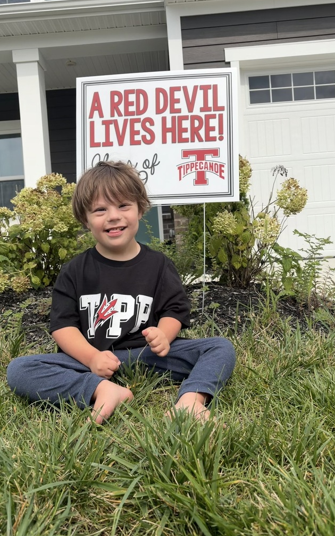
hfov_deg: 44.5
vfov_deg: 66.5
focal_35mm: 28
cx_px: 171
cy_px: 265
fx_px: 409
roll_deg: +4.1
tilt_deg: +1.6
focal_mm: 5.96
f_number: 1.6
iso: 64
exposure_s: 1/4608
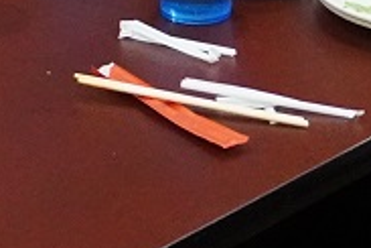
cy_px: -291
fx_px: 2126
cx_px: -61
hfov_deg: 9.8
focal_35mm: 206
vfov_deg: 6.4
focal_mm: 21
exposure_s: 1/125
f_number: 4
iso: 6400
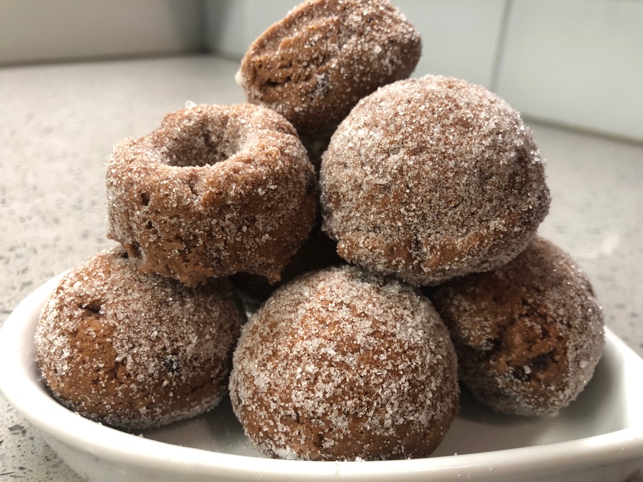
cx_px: 322
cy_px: 241
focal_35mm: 28
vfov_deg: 49.7
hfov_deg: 63.4
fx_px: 520
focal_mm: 4
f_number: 1.8
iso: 40
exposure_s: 1/20
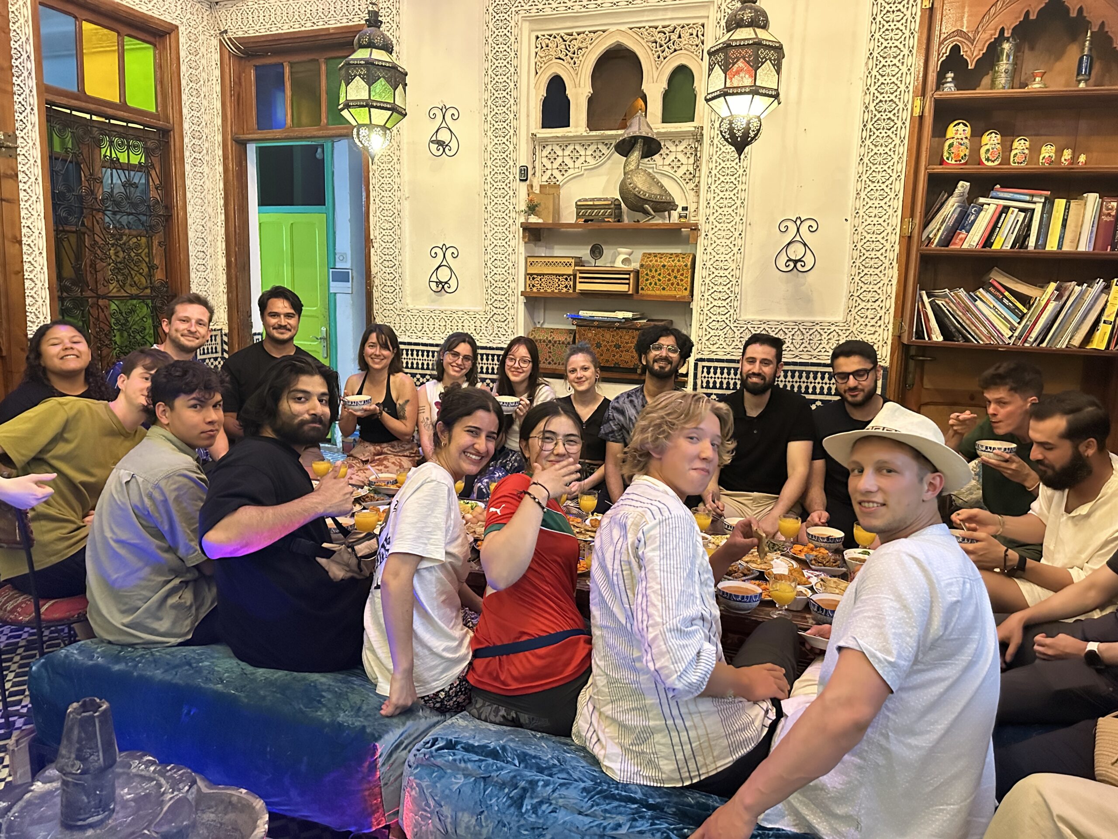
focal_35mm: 24
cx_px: 559
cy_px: 420
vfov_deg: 56.8
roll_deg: -2.0
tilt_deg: -9.7
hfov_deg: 71.6
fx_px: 775
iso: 1000
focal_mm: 6.86
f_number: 1.78
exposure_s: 1/25
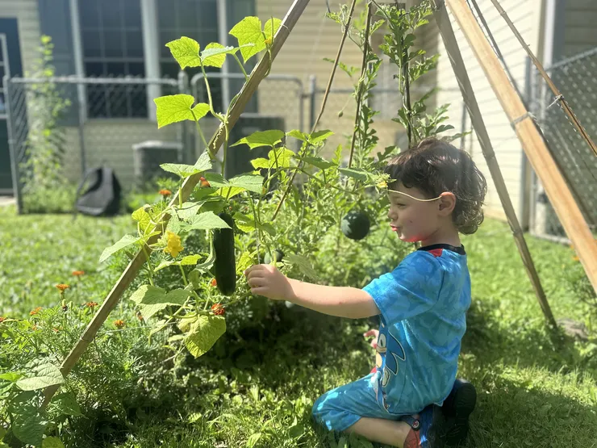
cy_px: 224
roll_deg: +0.1
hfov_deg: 71.6
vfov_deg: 56.8
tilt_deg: -9.3
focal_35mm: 24
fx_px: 414
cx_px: 298
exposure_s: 1/1880
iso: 80
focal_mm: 6.86
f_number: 1.78
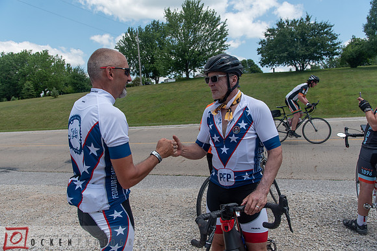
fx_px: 283
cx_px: 188
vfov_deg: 48.0
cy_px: 126
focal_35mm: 27
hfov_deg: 67.4
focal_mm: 27
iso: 200
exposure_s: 1/640
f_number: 5.6
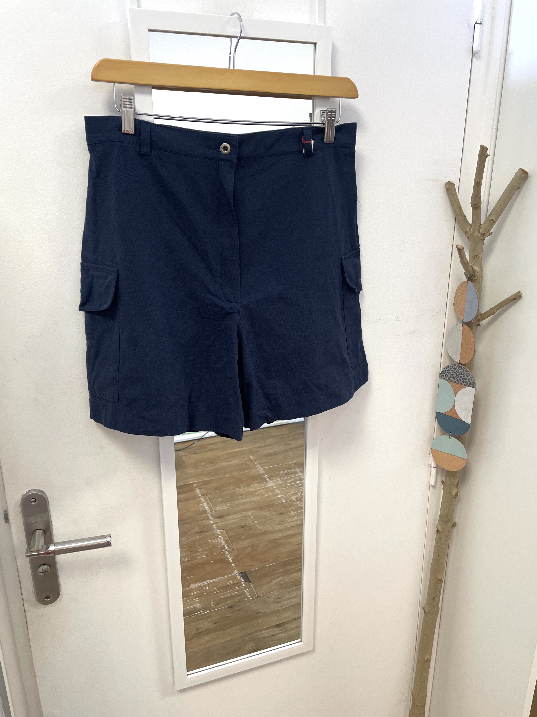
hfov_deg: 53.1
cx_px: 268
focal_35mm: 26
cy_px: 358
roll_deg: +1.7
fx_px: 538
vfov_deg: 67.3
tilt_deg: -17.3
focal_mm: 4.2
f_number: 1.6
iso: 125
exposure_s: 1/100
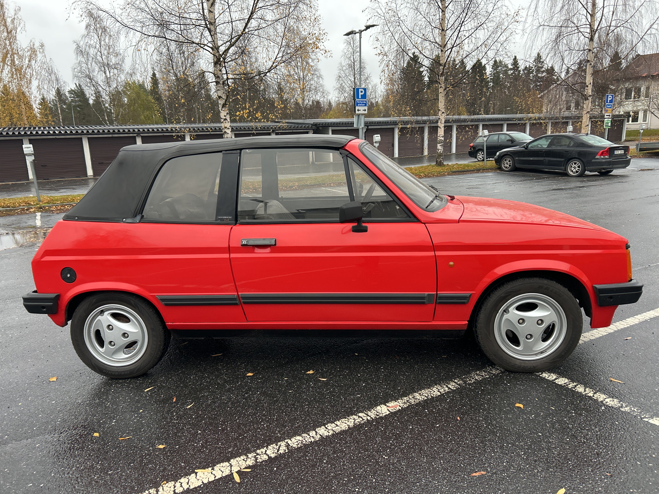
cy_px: 247
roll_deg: +2.9
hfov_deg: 67.3
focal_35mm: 26
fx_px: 495
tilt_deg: -12.4
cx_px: 330
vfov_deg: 53.1
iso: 125
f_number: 1.5
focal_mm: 5.7
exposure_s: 1/87
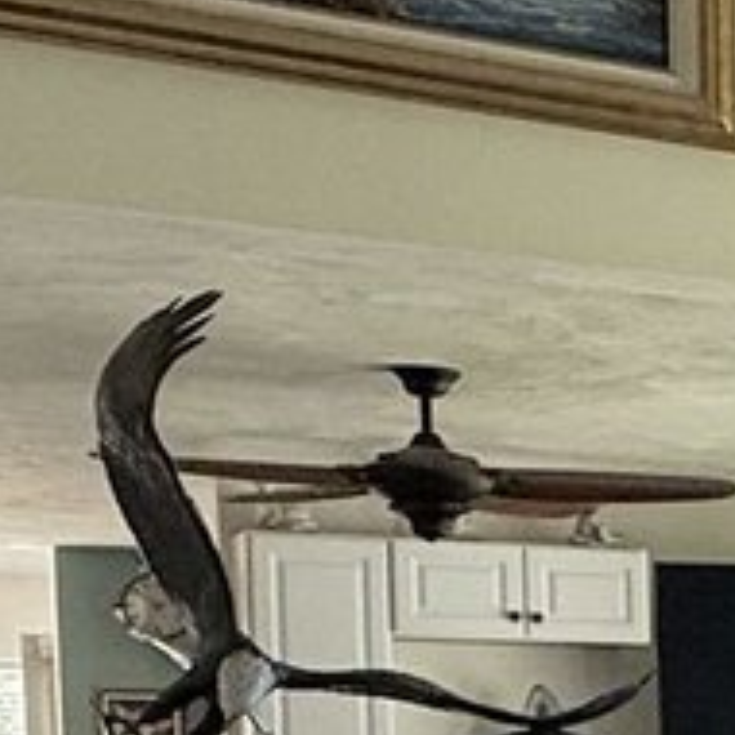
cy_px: 932
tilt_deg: -3.7
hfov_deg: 13.1
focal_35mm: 104
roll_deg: +0.3
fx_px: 2498
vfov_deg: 15.9
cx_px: 1714
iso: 80
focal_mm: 2.22
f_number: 2.2
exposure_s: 1/99
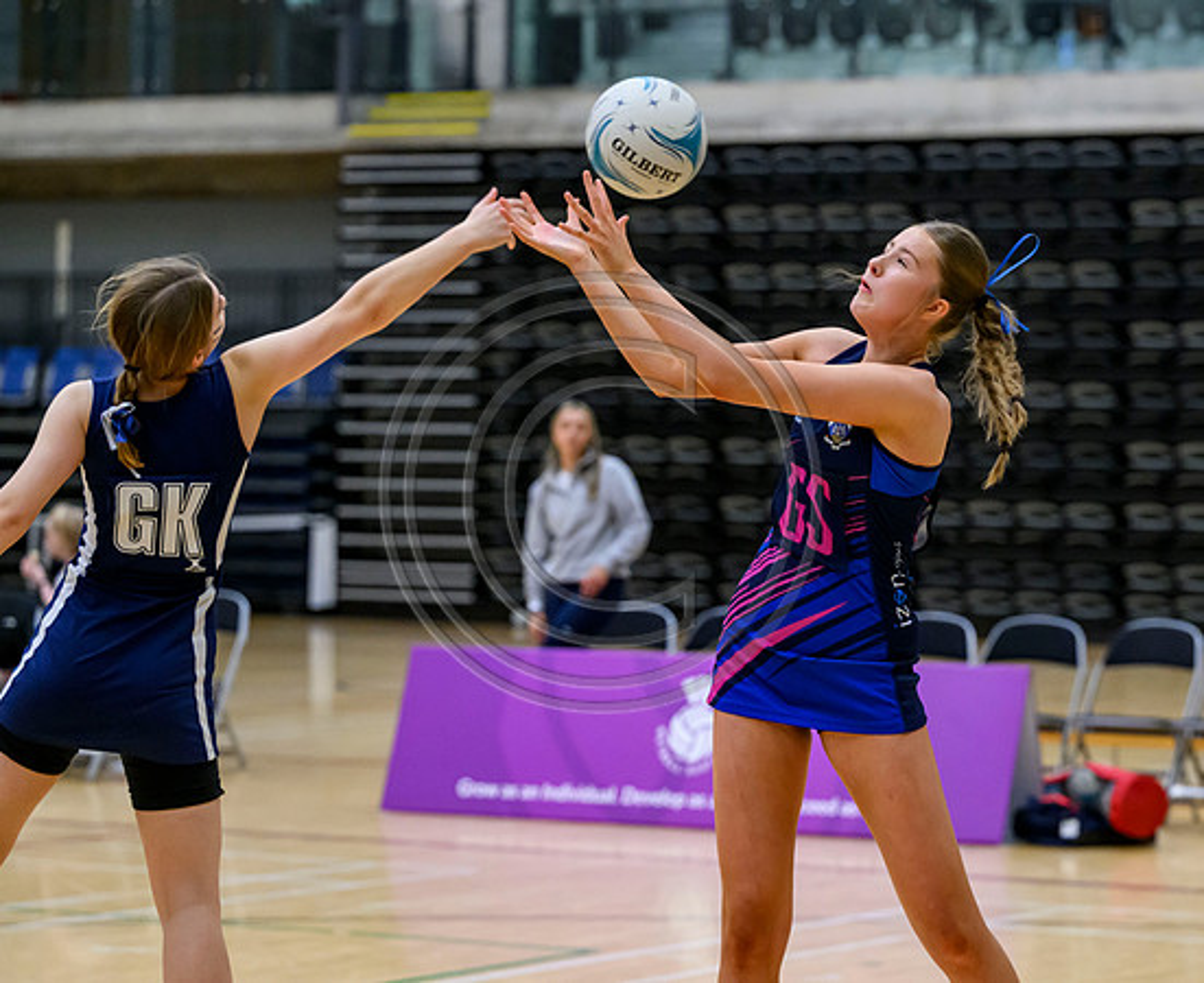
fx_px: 4646
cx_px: 837
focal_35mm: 129
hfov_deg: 14.7
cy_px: 549
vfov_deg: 12.1
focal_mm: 99
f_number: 3.5
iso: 6400
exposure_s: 1/800
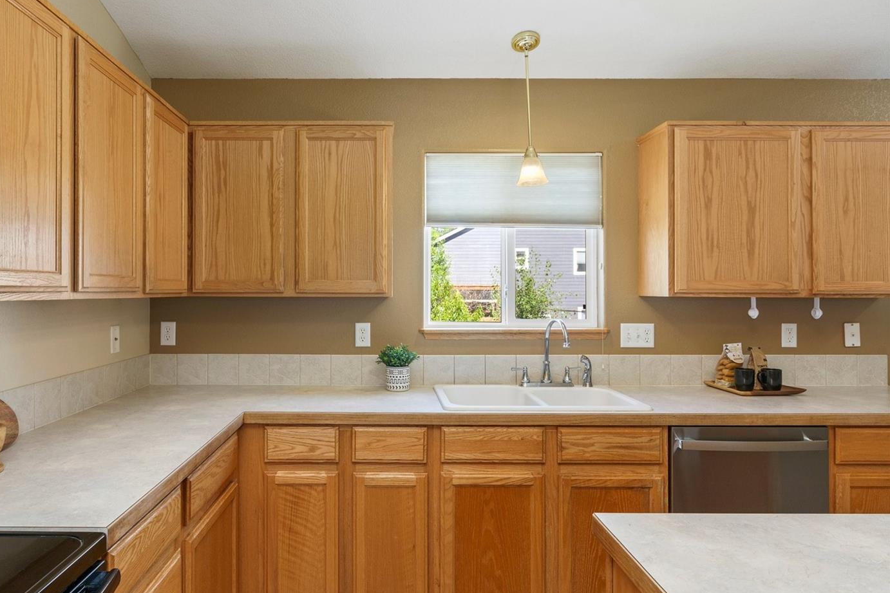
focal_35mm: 22
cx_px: 376
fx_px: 544
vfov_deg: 57.2
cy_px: 305
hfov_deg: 78.1
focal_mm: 19
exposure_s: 1/5
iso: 500
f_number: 8
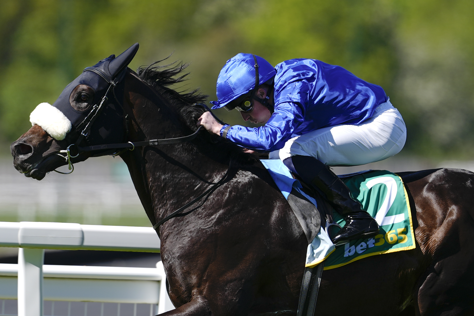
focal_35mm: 300
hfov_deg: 6.9
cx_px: 237
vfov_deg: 4.6
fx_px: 3950
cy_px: 158
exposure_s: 1/2000
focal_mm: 300
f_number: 2.8
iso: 125
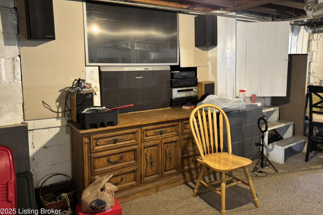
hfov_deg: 65.5
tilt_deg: -6.5
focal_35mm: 28
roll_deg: +0.5
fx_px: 251
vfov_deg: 46.3
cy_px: 97
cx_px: 162
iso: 500
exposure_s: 1/40
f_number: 1.6
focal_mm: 5.96
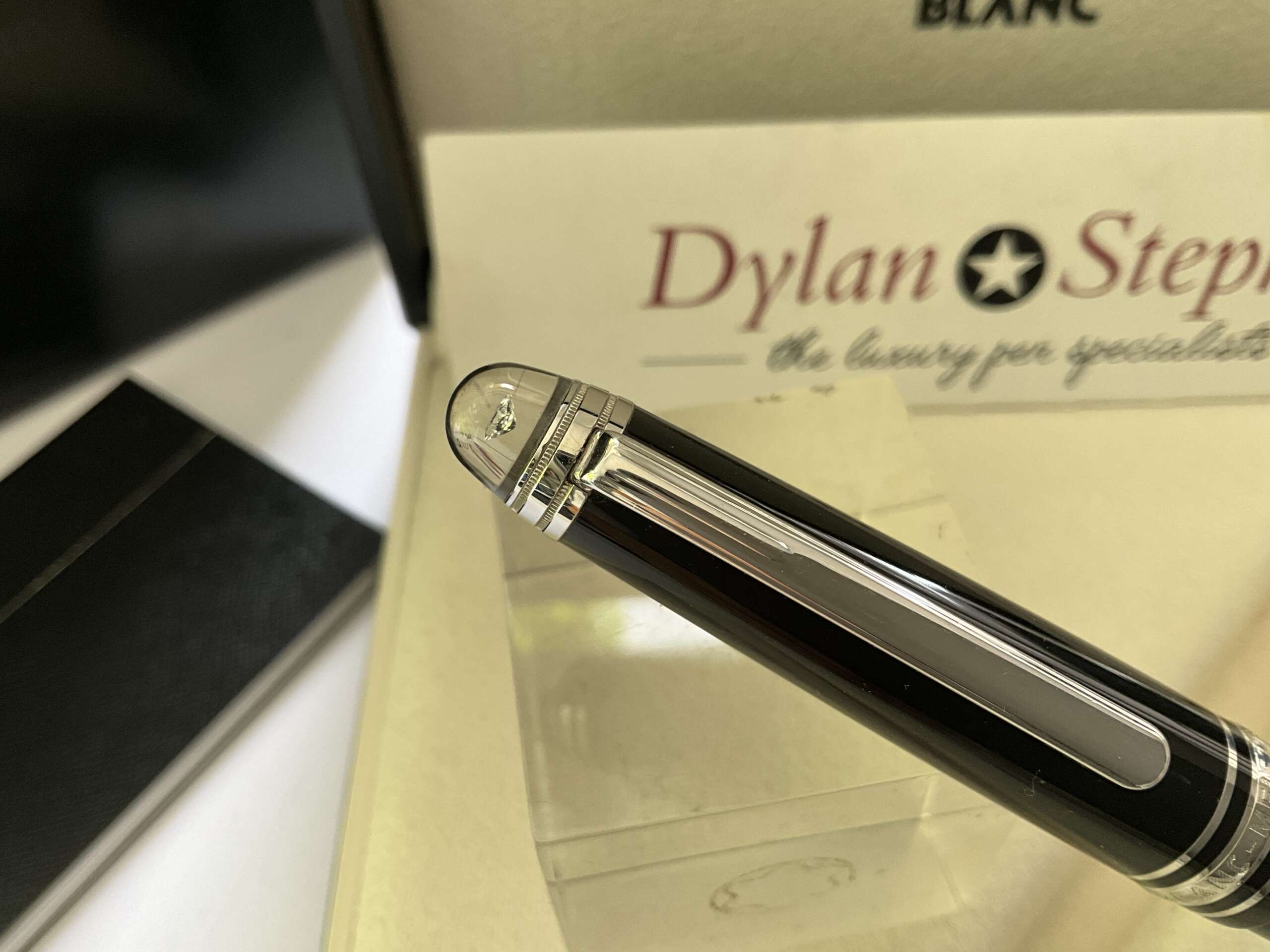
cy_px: 476
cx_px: 635
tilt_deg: -52.9
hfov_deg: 61.7
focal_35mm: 29
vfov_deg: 48.2
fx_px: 1064
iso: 64
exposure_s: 1/122
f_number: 1.8
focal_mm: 3
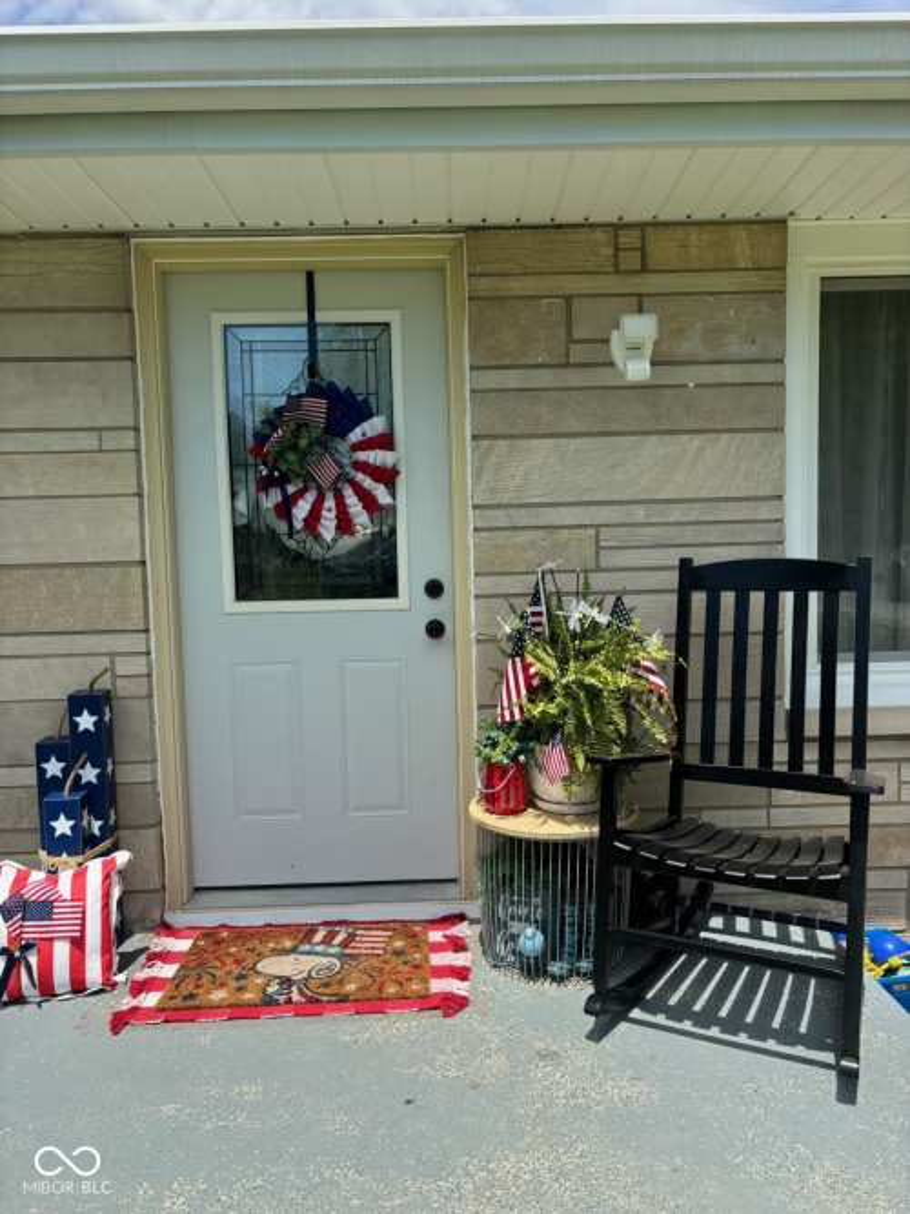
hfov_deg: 53.0
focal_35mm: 26
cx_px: 455
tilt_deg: -4.3
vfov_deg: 67.3
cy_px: 607
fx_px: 912
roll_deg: +0.7
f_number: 1.6
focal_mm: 5.96
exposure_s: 1/2571
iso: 50
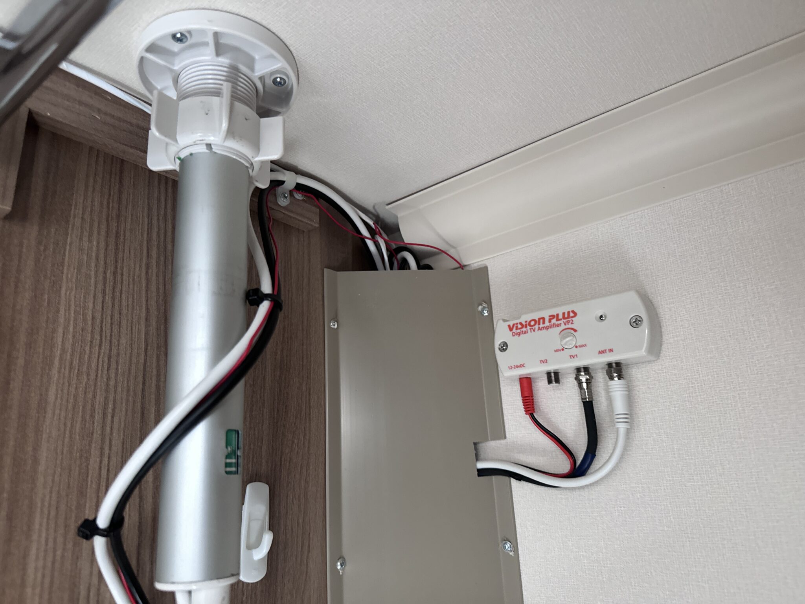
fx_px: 558
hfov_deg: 71.6
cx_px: 402
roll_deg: +2.5
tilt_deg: +20.3
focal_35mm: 24
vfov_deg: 56.8
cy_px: 302
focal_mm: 6.86
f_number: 1.78
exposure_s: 1/60
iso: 500
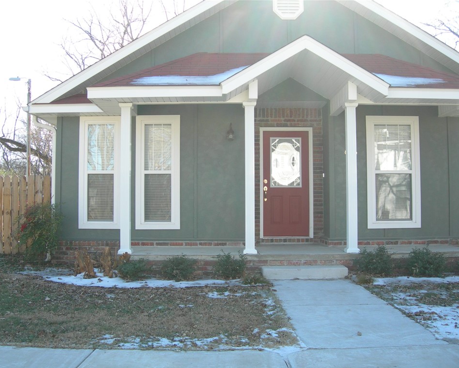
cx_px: 213
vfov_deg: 37.3
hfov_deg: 45.8
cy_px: 185
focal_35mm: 40
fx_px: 543
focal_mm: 7.8
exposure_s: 1/208
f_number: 2.8
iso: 50
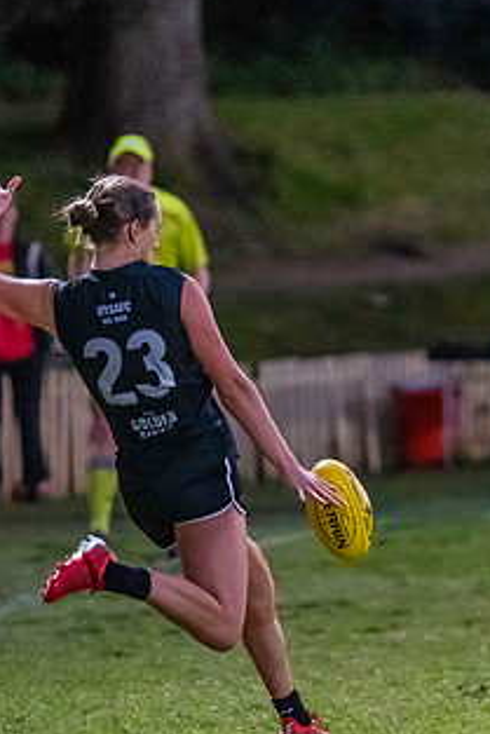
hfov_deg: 3.0
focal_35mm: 455
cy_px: 408
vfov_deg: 4.5
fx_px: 9279
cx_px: 251
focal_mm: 170
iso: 10000
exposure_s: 1/1250
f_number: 2.8
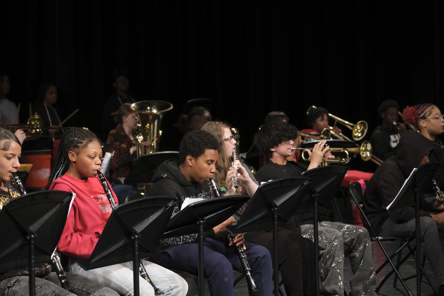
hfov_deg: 17.9
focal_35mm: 114
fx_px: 1406
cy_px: 148
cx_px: 222
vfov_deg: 12.0
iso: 800
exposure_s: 1/100
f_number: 4
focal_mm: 76.3
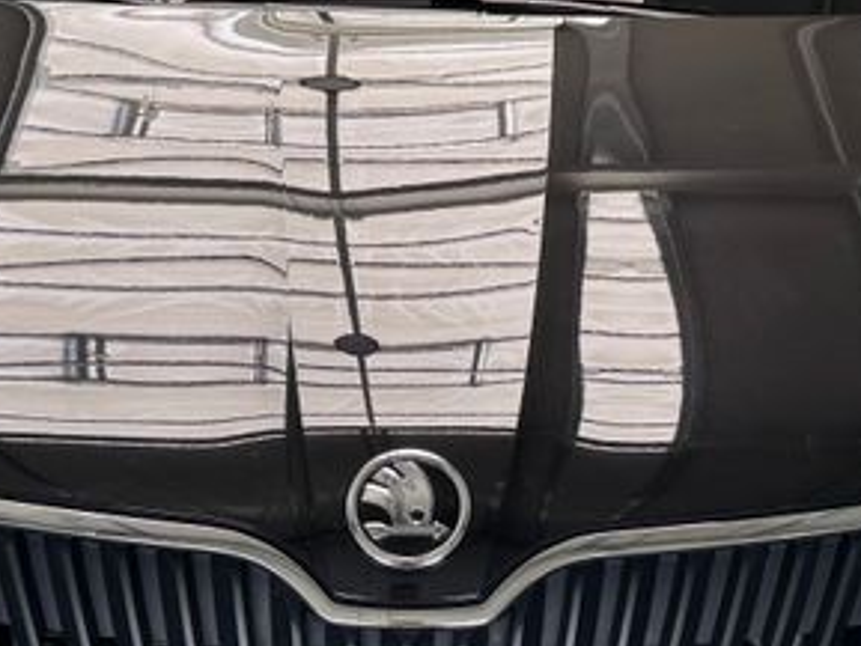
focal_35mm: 85
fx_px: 2115
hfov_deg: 23.0
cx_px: 477
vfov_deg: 17.3
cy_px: 220
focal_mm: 6.76
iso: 64
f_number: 1.78
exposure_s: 1/121
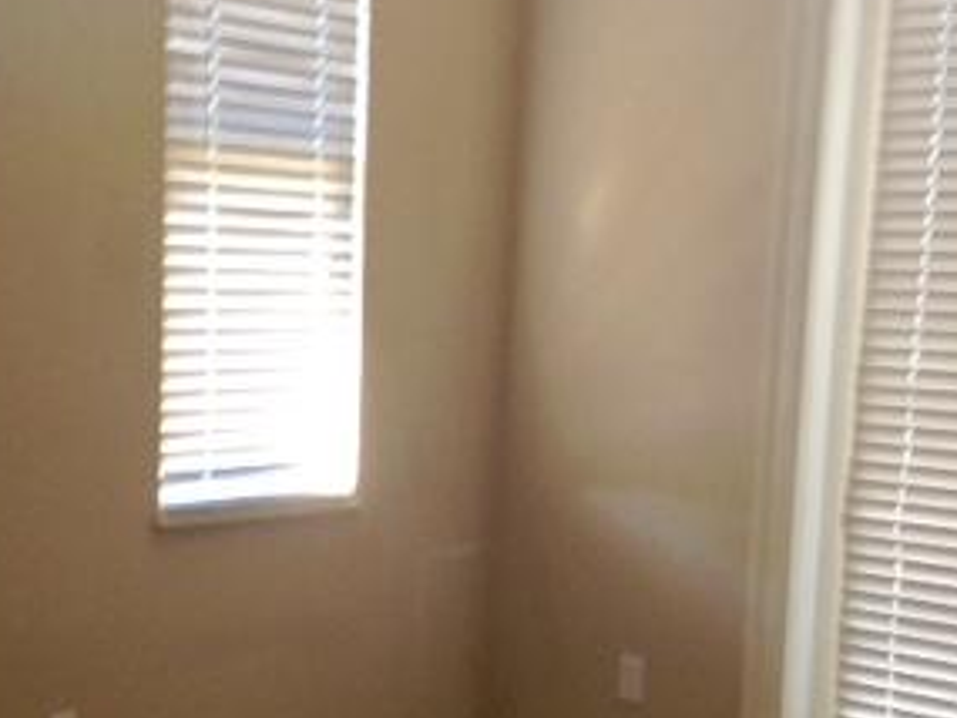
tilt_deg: -11.0
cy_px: 537
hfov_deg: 26.3
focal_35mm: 74
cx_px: 383
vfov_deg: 19.8
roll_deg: -2.1
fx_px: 2047
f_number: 2.4
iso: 64
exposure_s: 1/20
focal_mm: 4.12
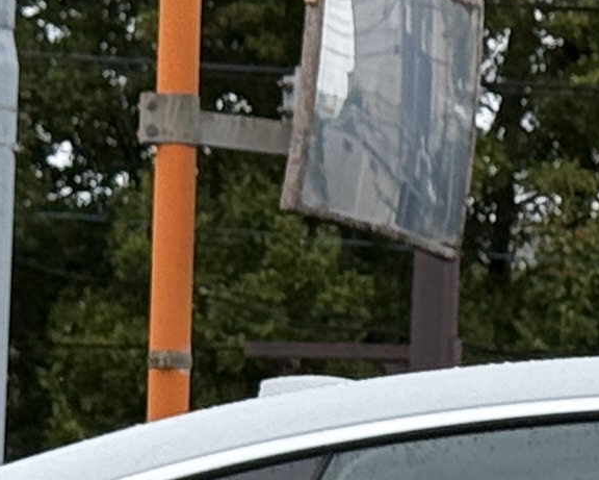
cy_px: 763
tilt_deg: +3.1
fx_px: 5816
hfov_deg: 5.8
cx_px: 1092
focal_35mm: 328
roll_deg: -1.5
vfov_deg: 4.7
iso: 64
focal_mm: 6.76
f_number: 1.78
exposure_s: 1/1715
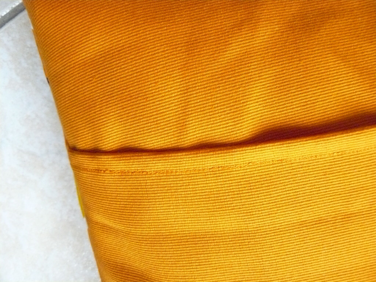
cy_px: 141
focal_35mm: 36
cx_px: 188
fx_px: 391
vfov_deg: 39.7
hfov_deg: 51.4
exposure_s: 1/40
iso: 800
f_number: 2.8
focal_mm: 6
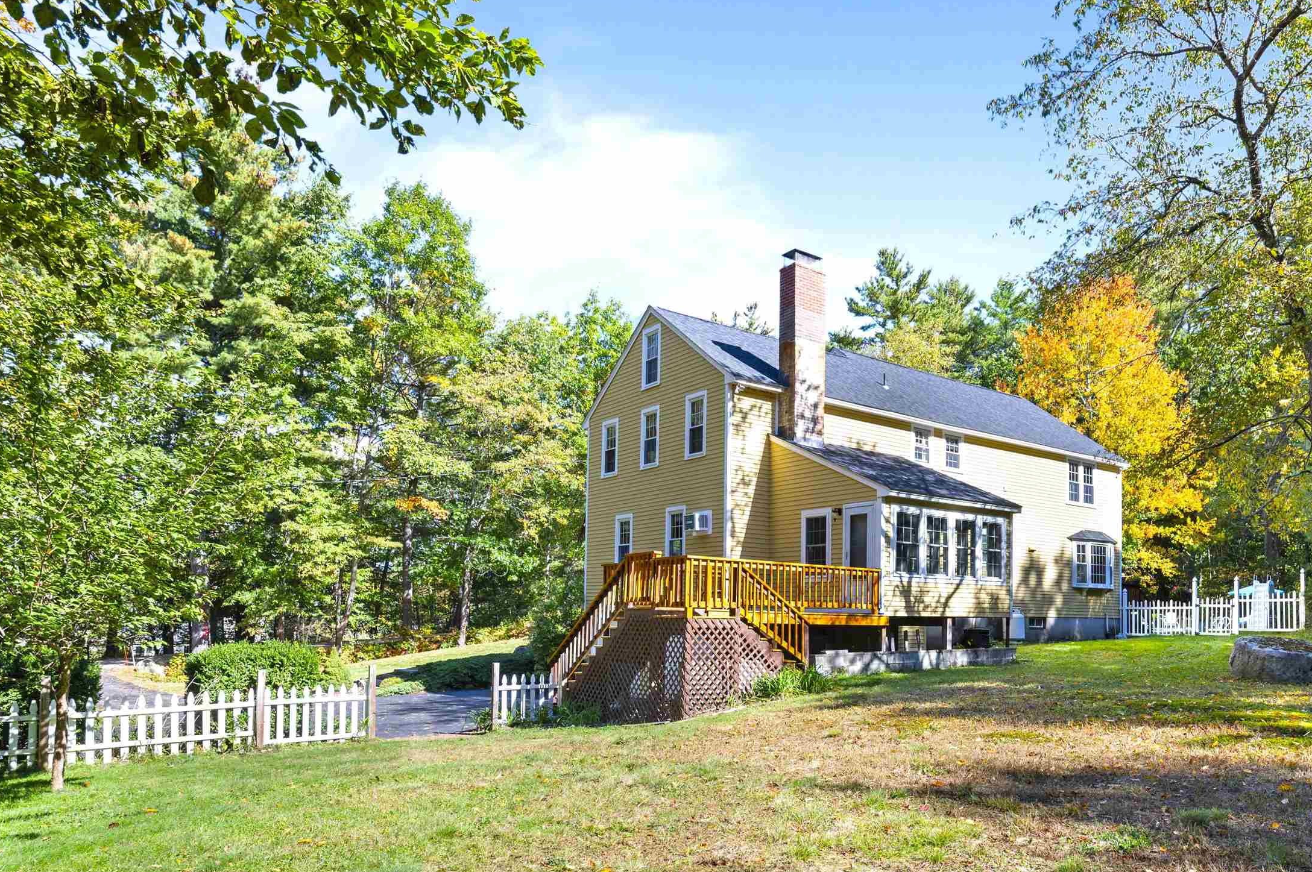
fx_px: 874
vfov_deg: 53.0
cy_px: 478
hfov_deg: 72.2
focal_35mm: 24
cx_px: 842
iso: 250
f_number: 7.1
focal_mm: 17
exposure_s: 1/10
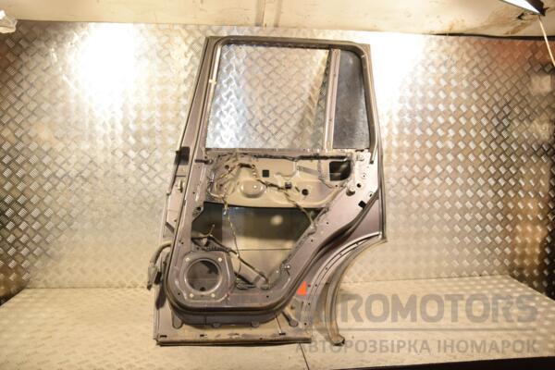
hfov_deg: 67.4
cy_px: 185
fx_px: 416
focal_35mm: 27
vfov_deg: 47.9
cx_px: 278
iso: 800
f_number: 5
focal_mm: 18
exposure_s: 1/200
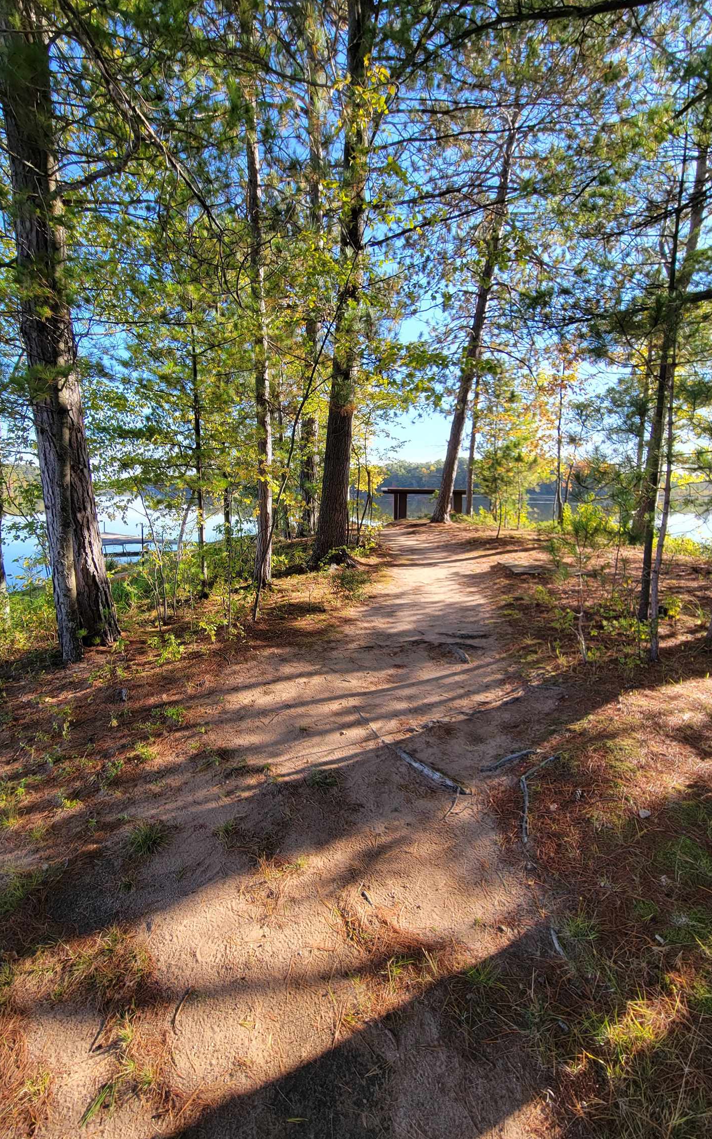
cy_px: 570
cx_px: 344
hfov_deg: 78.6
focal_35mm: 14
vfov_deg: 105.3
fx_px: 435
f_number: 2.2
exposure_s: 1/265
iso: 50
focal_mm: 2.2
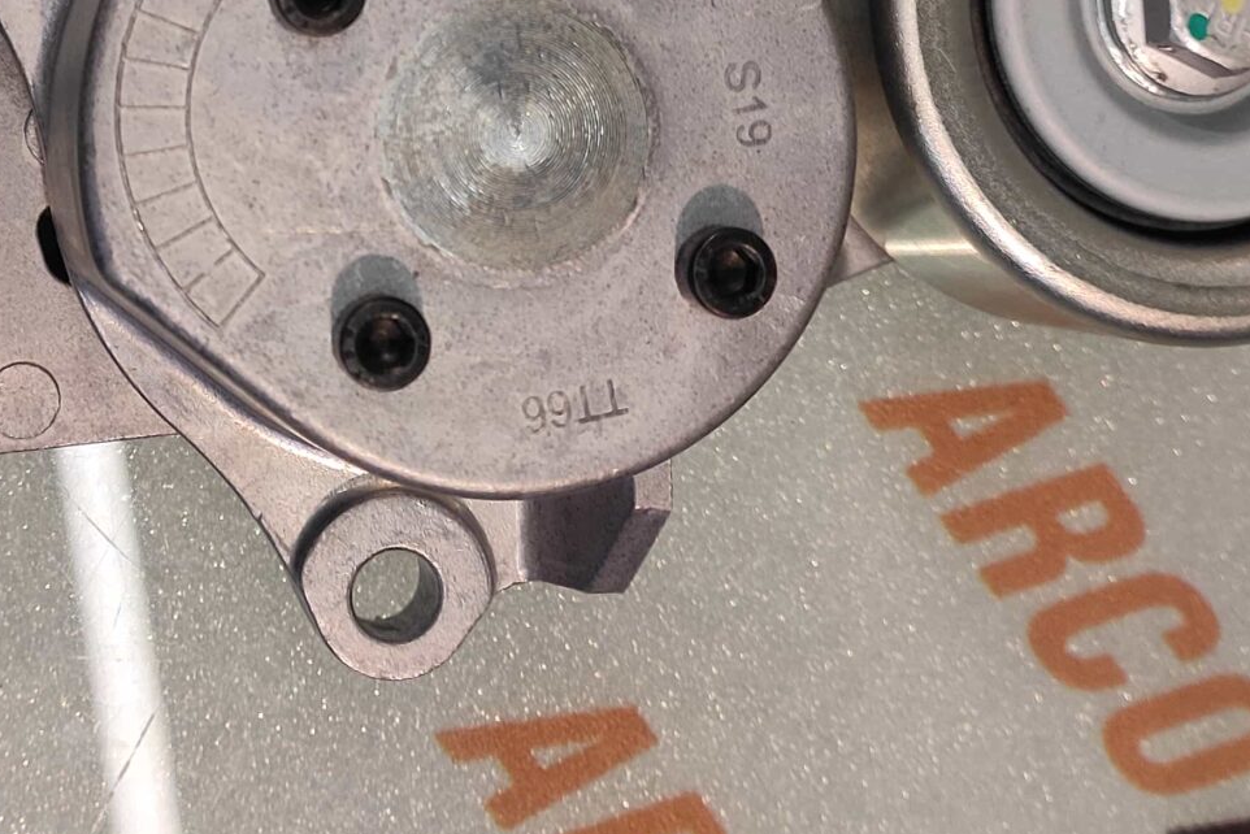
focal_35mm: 47
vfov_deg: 26.7
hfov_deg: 41.3
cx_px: 400
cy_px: -44
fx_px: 1632
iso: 143
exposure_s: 1/50
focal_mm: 4.74
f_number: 1.79
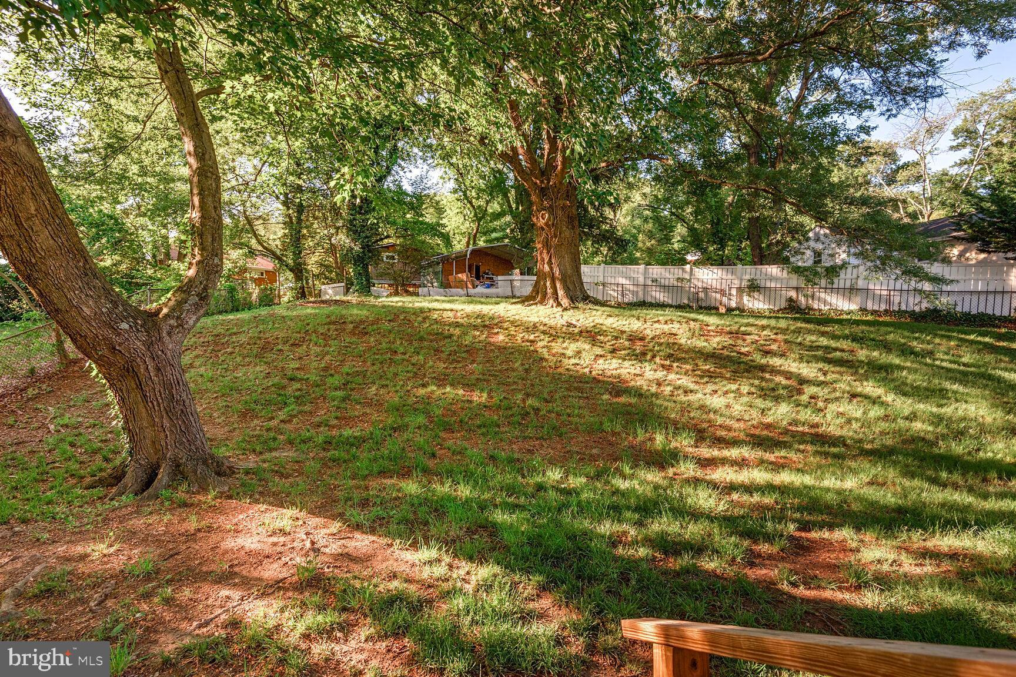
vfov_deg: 70.4
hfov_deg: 93.3
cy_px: 338
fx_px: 480
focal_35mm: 17
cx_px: 508
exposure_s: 1/100
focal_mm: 17
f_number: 8
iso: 200
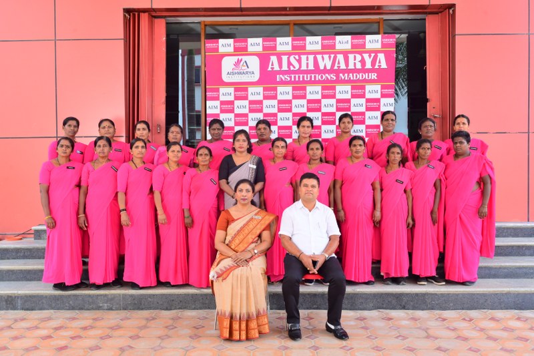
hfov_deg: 59.5
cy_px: 178
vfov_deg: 41.7
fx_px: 467
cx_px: 267
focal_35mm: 32
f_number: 9
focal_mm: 31.5
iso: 800
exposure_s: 1/200
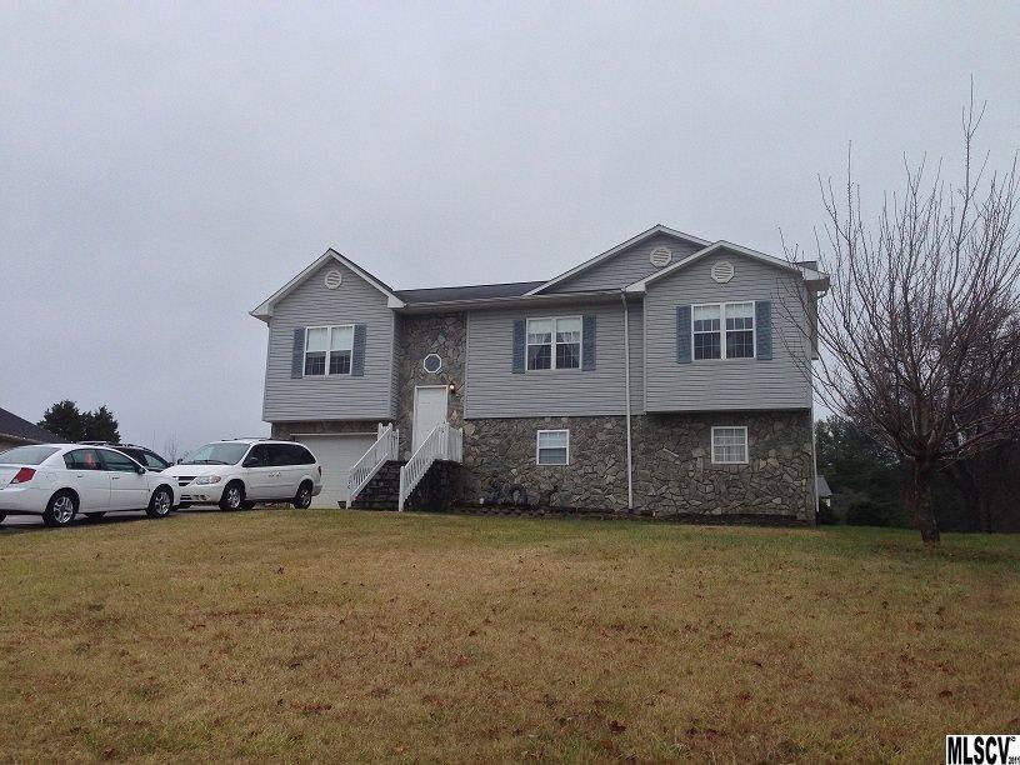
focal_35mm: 33
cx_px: 510
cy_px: 382
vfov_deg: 42.9
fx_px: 972
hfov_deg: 55.4
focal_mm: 4.12
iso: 50
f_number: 2.4
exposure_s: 1/347
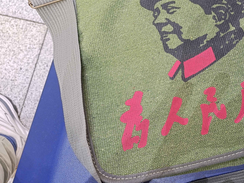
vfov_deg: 37.4
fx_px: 268
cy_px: 63
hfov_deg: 46.4
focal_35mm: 38
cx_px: 195
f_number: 1.6
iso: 1250
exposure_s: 1/25
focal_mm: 6.14
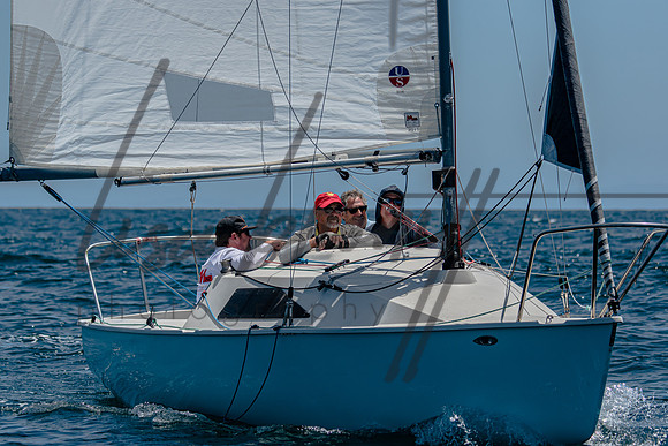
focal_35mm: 225
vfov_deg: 6.1
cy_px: 223
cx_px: 334
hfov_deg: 9.1
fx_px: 4176
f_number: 5
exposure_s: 1/2000
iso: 200
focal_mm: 150
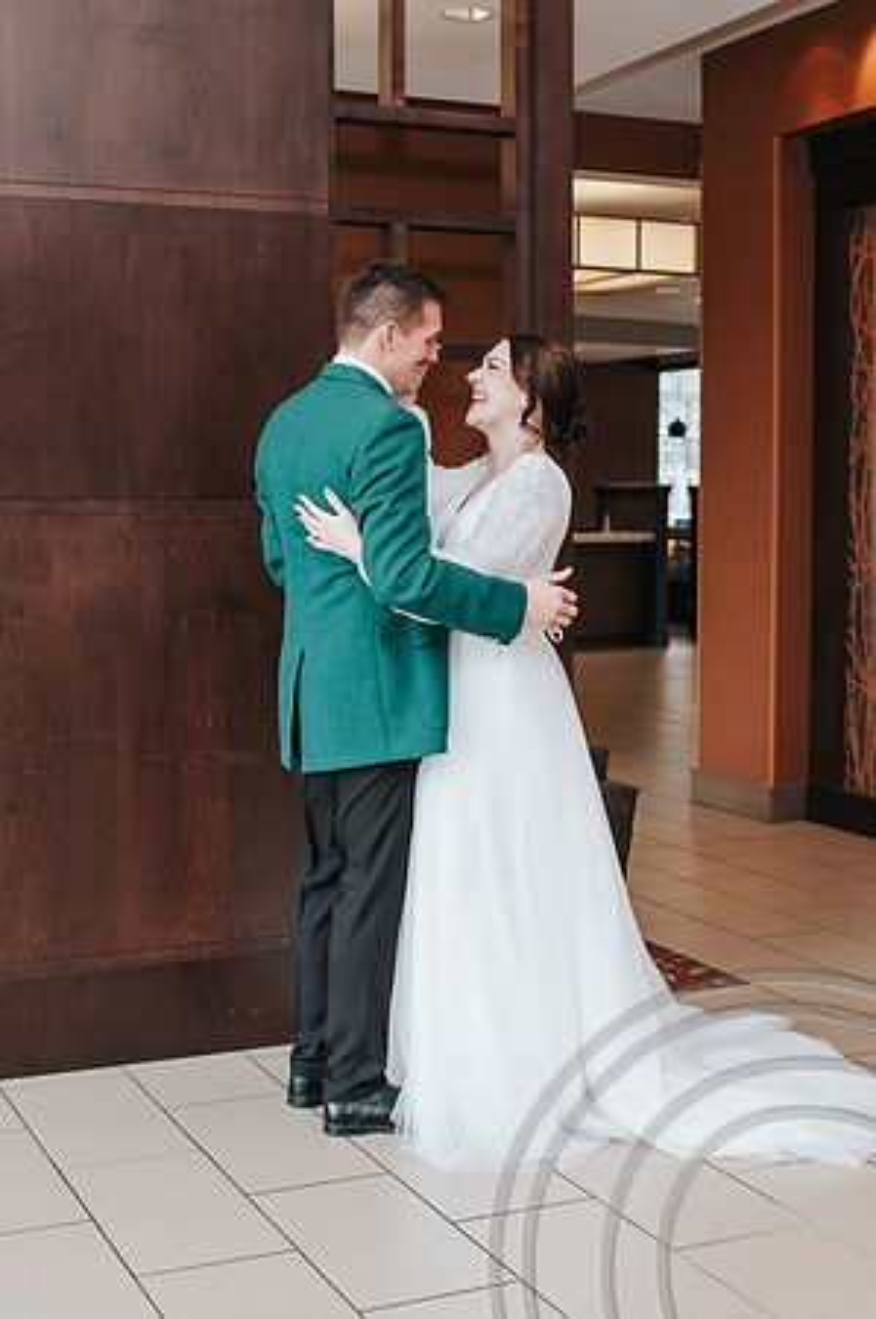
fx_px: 1925
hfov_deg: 25.6
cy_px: 660
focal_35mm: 53
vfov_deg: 37.8
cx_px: 497
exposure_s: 1/200
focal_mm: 35
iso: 800
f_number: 3.2
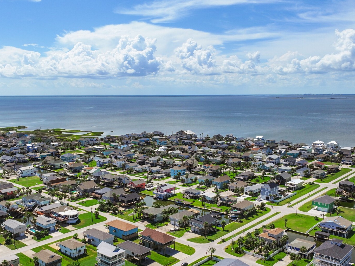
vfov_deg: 39.4
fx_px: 369
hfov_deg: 51.2
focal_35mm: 36
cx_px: 152
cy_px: 164
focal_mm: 12.29
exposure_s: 1/2500
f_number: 2.8
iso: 100
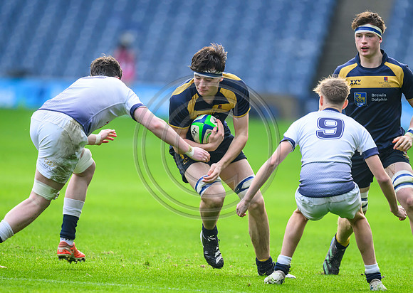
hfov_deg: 3.3
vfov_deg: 2.3
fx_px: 7250
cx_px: 207
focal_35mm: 619
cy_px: 144
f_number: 4
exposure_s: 1/1250
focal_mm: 560
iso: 2000
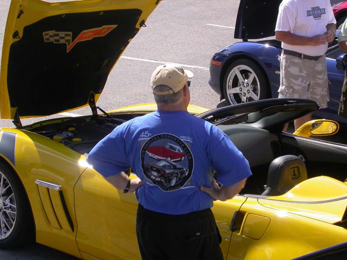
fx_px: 1103
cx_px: 174
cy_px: 130
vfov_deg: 13.5
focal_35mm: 110
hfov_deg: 17.9
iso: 100
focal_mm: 22.8
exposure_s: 1/364
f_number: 6
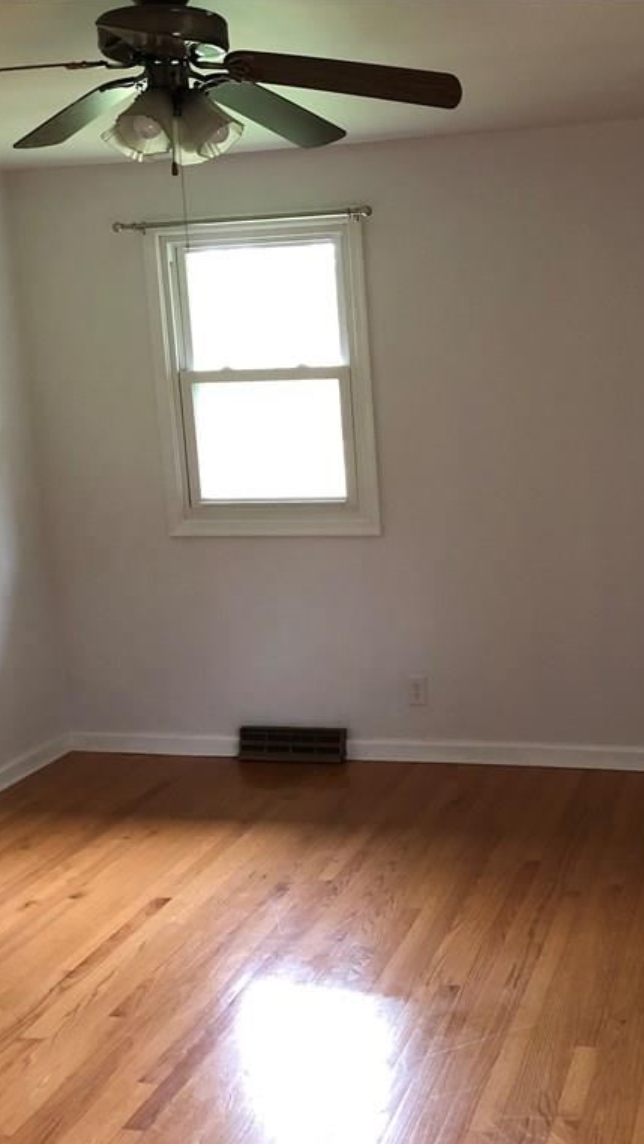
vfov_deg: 49.4
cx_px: 494
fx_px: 1244
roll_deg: +2.0
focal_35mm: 41
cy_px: 572
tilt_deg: -9.1
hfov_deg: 28.5
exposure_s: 1/15
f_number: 1.8
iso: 64
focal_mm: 4
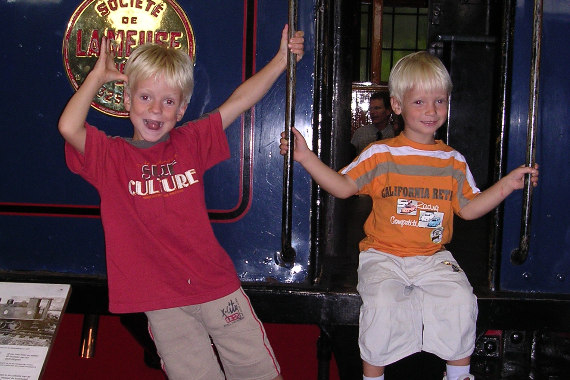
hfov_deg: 37.5
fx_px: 839
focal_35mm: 53
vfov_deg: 25.5
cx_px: 285
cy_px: 181
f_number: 2.8
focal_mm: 5.8
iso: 158
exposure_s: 1/60.1
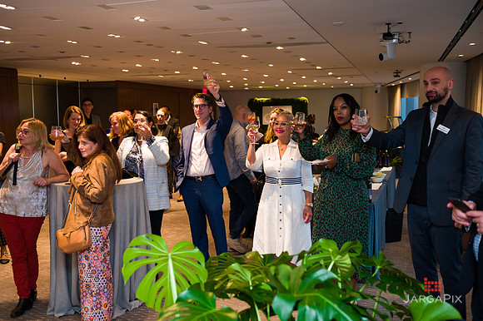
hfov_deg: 50.7
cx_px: 242
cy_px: 160
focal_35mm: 38
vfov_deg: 35.0
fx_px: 510
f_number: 4
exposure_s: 1/60
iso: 640
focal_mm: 38
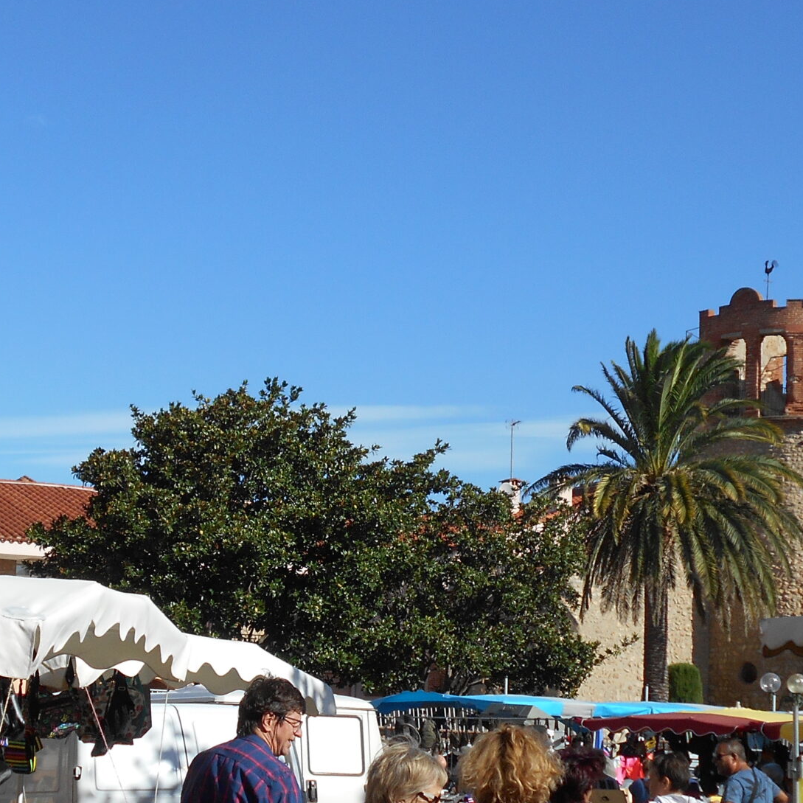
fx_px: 2126
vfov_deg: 21.3
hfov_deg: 21.3
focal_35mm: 81
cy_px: 532
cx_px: 296
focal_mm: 6.7
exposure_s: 1/1000
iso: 80
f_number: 3.9
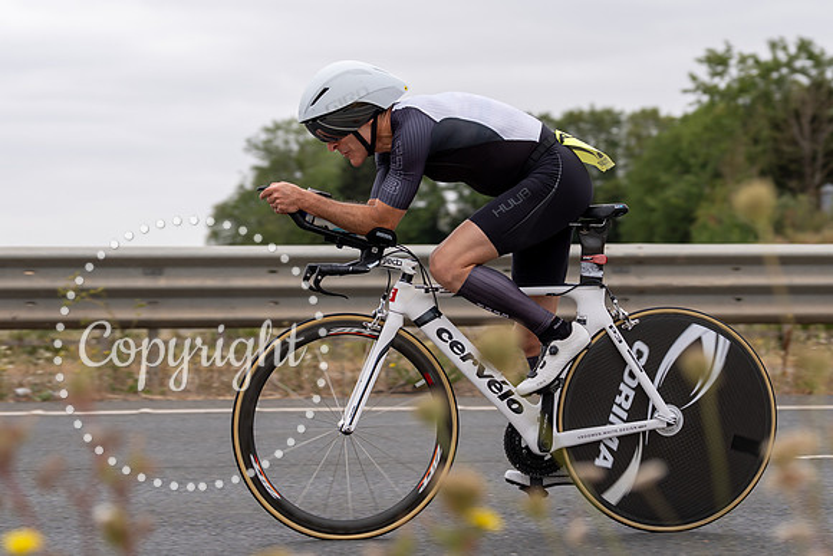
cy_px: 241
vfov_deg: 12.5
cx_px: 441
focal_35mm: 110
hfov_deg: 18.6
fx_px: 2538
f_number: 3.5
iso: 100
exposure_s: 1/800
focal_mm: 70
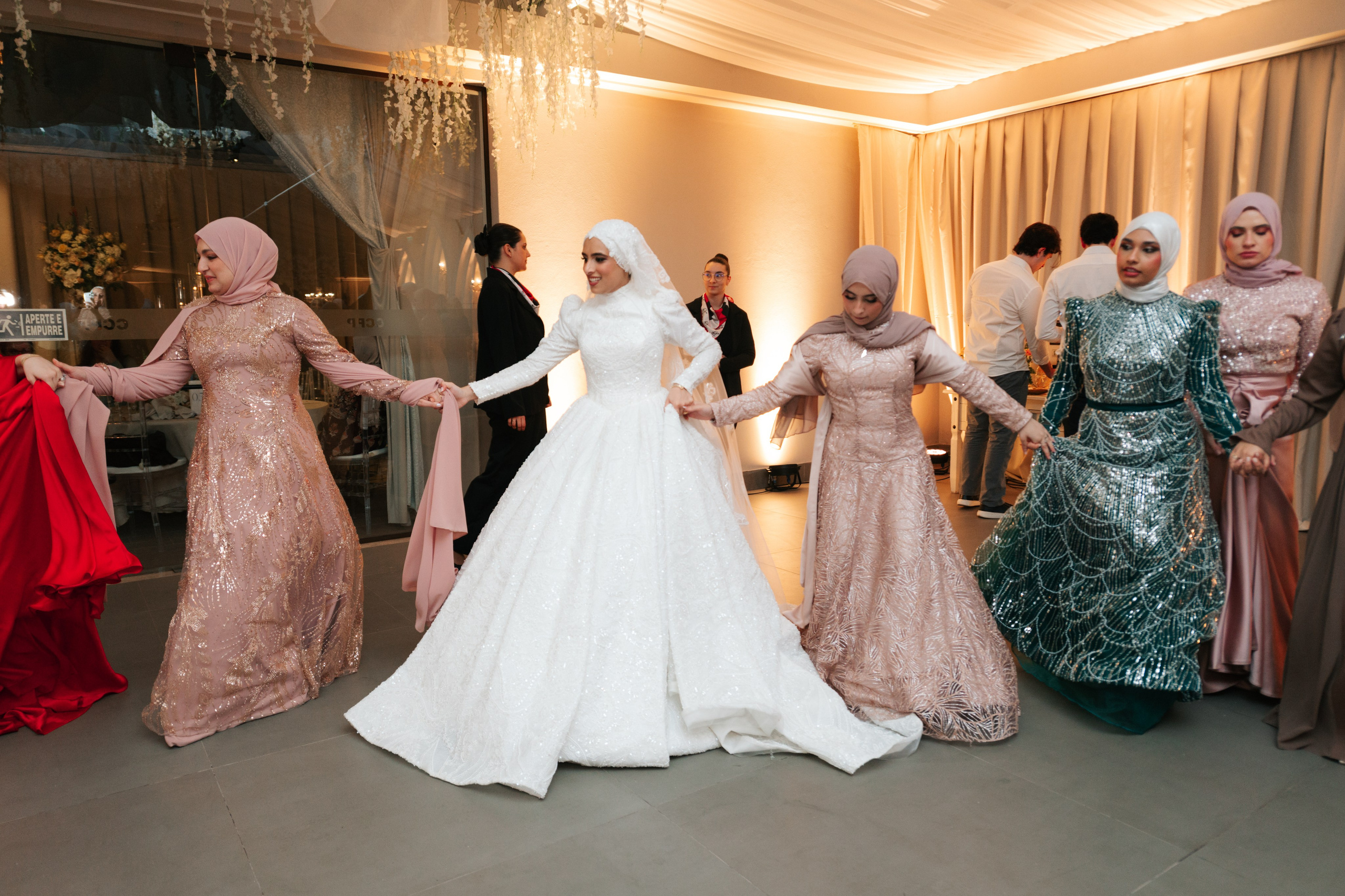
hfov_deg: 72.3
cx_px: 672
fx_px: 920
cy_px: 448
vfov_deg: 51.9
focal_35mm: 25
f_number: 2.8
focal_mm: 24
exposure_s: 1/200
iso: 1250
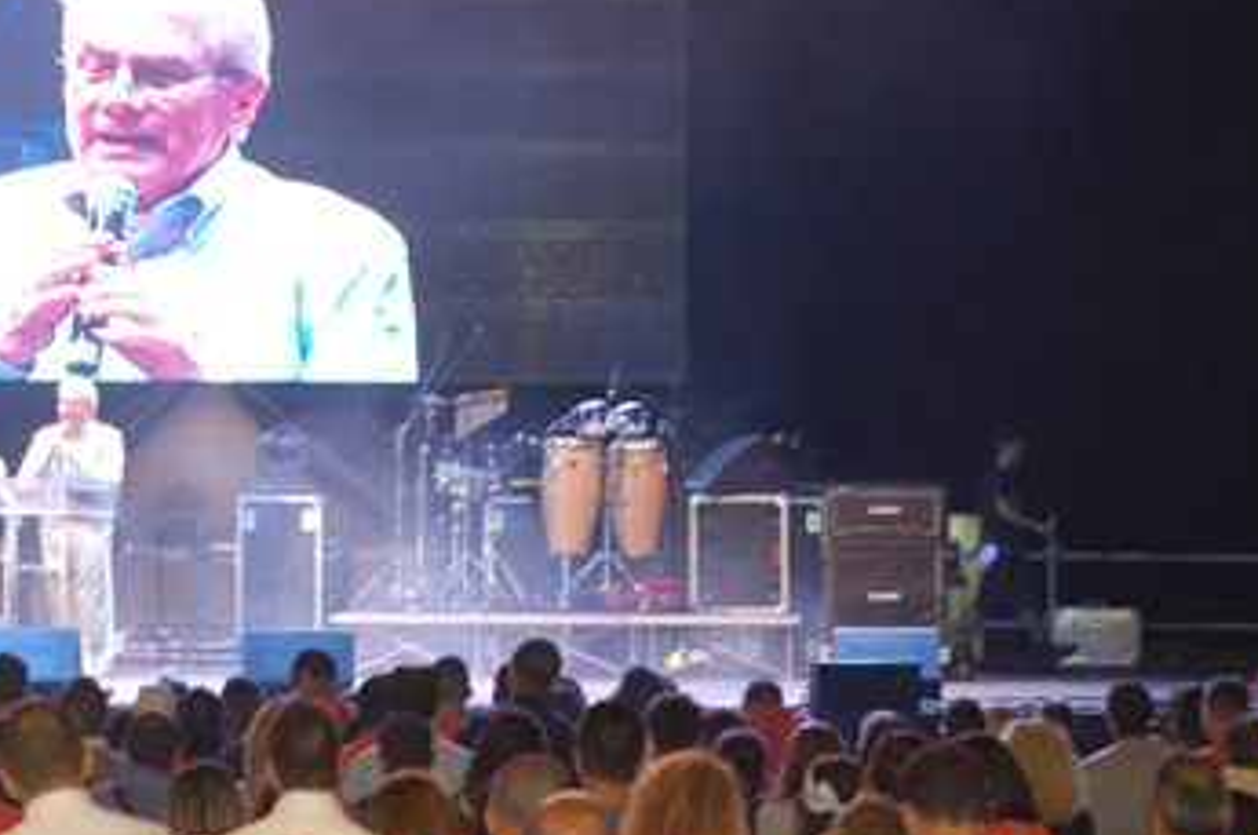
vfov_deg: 9.8
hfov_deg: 14.8
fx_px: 4850
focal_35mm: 139
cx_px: 489
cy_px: 436
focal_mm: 50
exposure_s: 1/60
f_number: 2.8
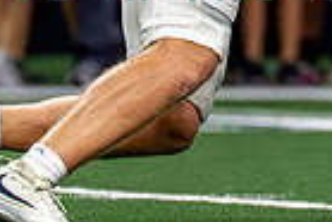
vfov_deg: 0.9
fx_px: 14762
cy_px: -131
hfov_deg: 1.3
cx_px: 425
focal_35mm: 1599
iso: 4000
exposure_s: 1/2000
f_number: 2.8
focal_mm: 200
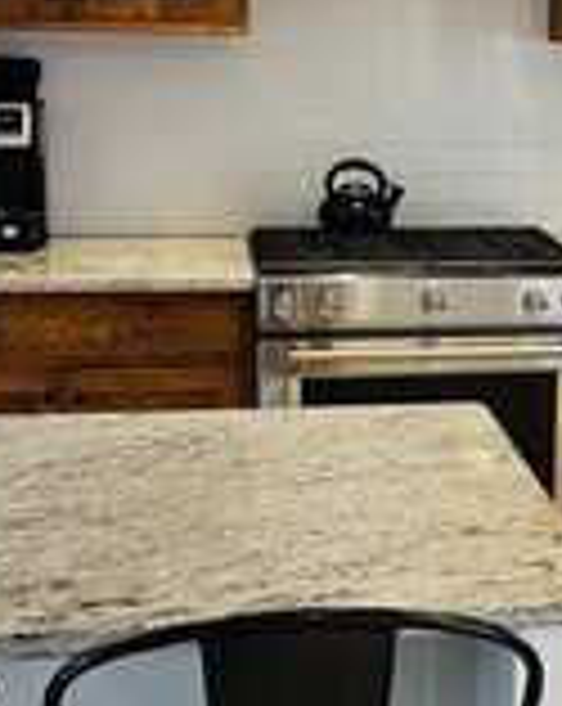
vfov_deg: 23.6
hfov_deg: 18.1
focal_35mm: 81
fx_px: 1689
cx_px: 636
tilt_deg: -8.6
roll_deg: -1.9
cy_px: 288
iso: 200
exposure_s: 1/60
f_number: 1.6
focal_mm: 5.1
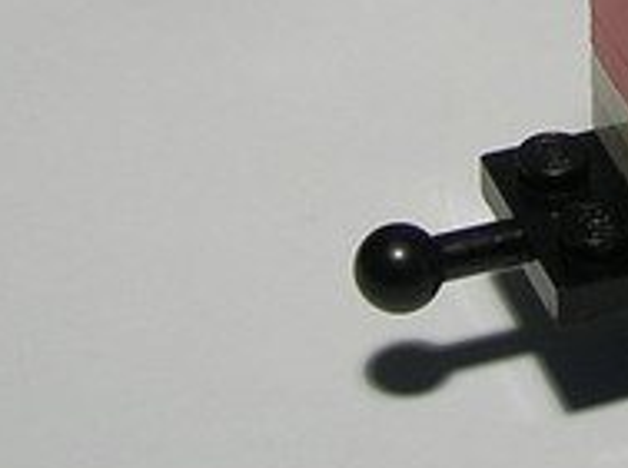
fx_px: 2933
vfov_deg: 8.8
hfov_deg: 11.7
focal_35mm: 162
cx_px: 924
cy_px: -330
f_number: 2.9
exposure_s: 1/49.3
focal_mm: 5.7
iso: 50
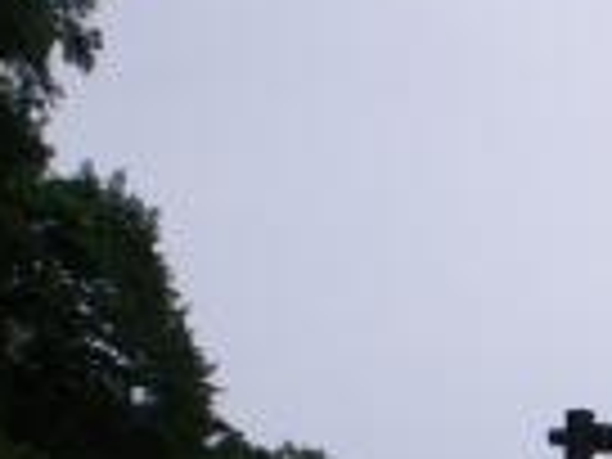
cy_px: 693
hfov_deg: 14.6
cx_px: 950
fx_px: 2210
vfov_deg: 11.4
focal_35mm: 125
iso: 64
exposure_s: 1/200
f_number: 4.6
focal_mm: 6.3
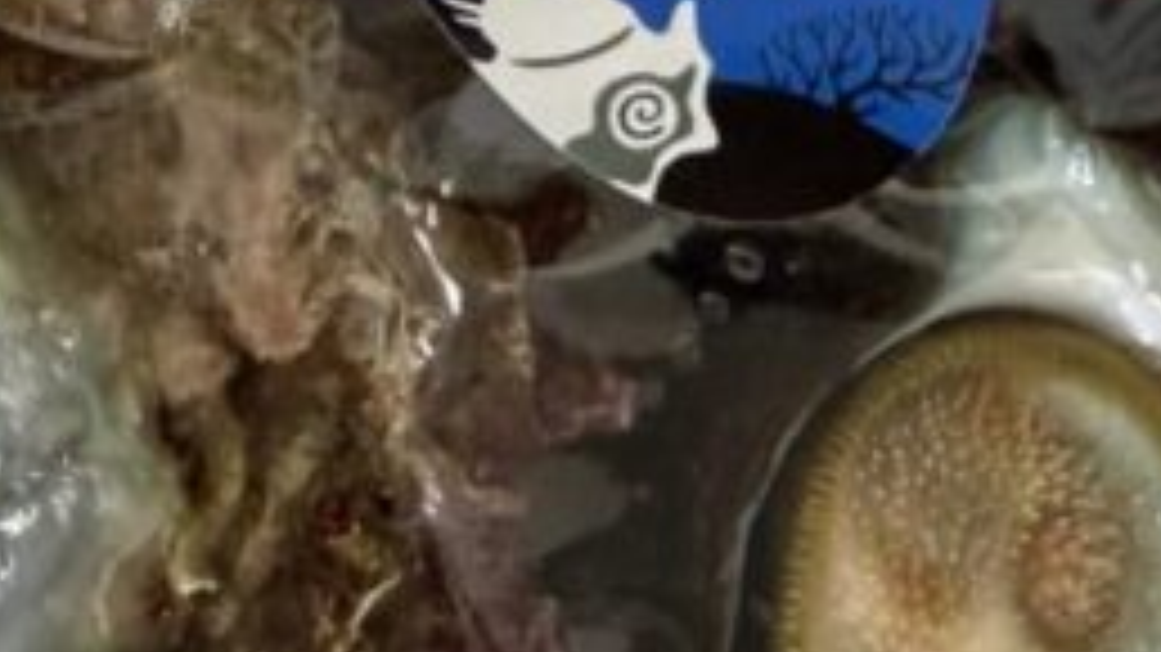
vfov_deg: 11.1
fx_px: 3324
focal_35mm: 108
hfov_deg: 19.3
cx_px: 1114
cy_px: 724
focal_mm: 2.22
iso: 320
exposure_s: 1/60
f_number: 2.2
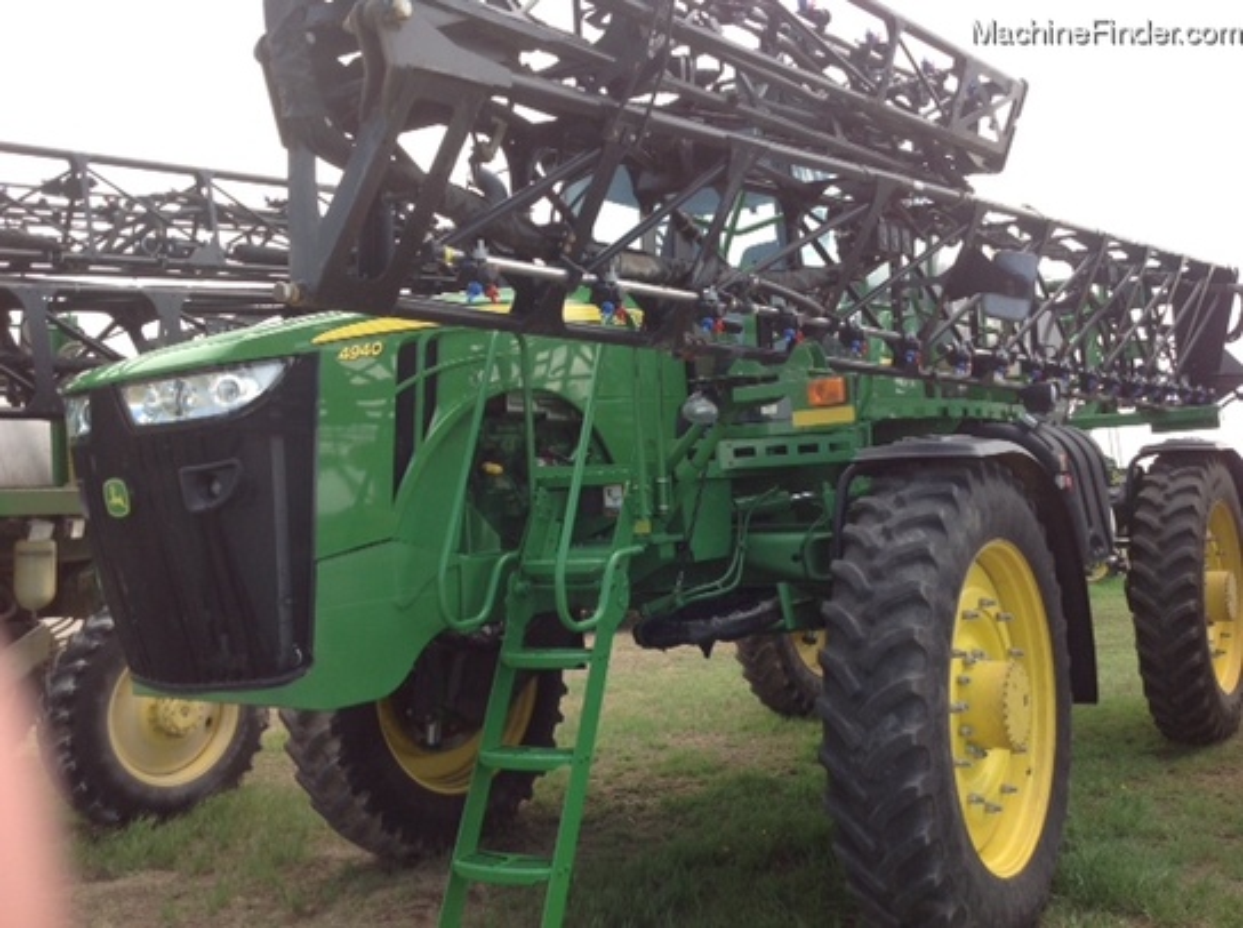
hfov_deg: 52.7
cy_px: 464
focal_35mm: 35
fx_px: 1255
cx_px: 622
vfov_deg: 40.6
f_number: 2.4
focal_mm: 4.28
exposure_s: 1/432
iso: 50
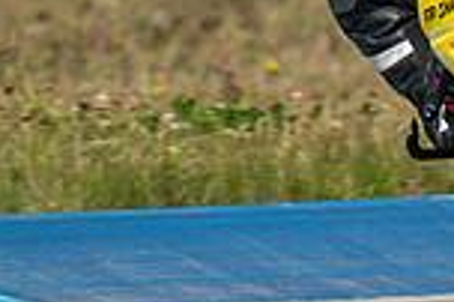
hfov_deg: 0.9
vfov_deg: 0.6
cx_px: 714
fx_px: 28823
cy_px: 19
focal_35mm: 2288
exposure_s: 1/800
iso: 280
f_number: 11
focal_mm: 600
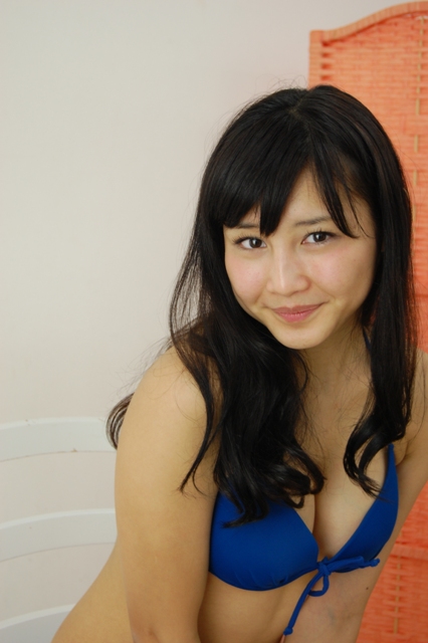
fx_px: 1071
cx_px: 214
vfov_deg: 33.4
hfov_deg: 22.6
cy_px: 322
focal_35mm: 60
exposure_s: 1/60
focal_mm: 40
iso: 400
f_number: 5
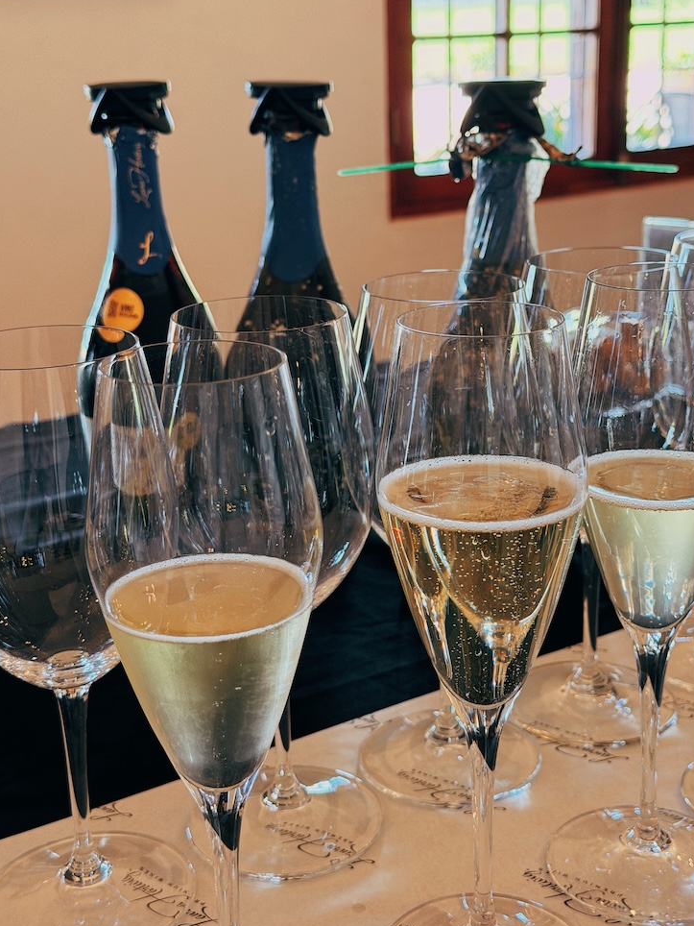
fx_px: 1363
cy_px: 438
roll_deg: +1.5
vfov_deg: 37.5
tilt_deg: -17.3
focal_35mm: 51
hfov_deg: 28.6
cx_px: 366
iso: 250
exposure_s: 1/60
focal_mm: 6.76
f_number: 1.78
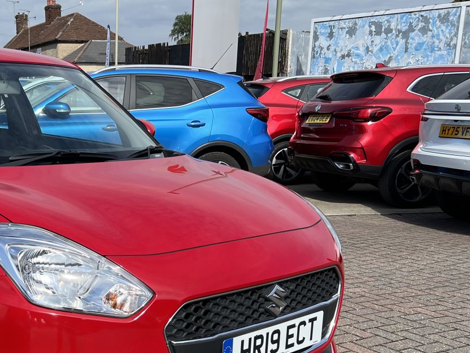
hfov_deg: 35.9
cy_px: 285
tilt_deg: -15.2
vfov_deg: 28.5
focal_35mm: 50
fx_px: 679
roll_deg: +0.4
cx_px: 50
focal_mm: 5.7
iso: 50
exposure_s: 1/3165
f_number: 1.5
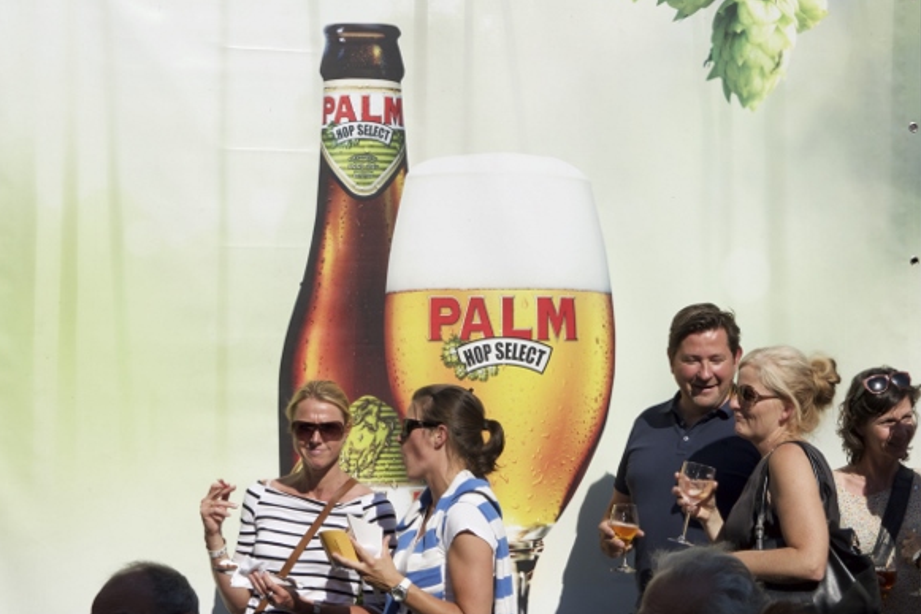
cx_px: 503
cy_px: 314
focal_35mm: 93
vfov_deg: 14.7
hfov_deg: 21.9
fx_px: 2378
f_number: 11
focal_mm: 50
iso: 100
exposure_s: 1/200
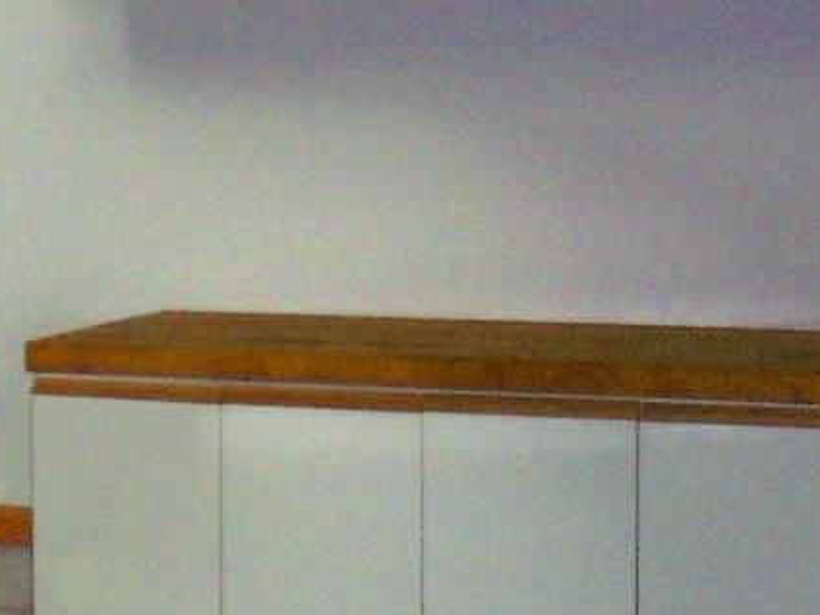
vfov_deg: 11.5
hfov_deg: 14.4
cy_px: 271
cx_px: -366
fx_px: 3056
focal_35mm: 129
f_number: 3.5
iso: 200
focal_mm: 6.3
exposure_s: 1/250
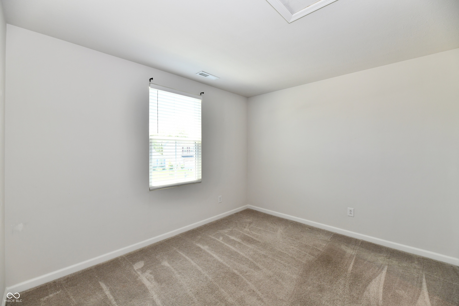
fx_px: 178
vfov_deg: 81.2
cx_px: 230
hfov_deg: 104.3
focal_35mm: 14
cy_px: 153
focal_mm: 14
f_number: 6.3
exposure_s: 1/100
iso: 640
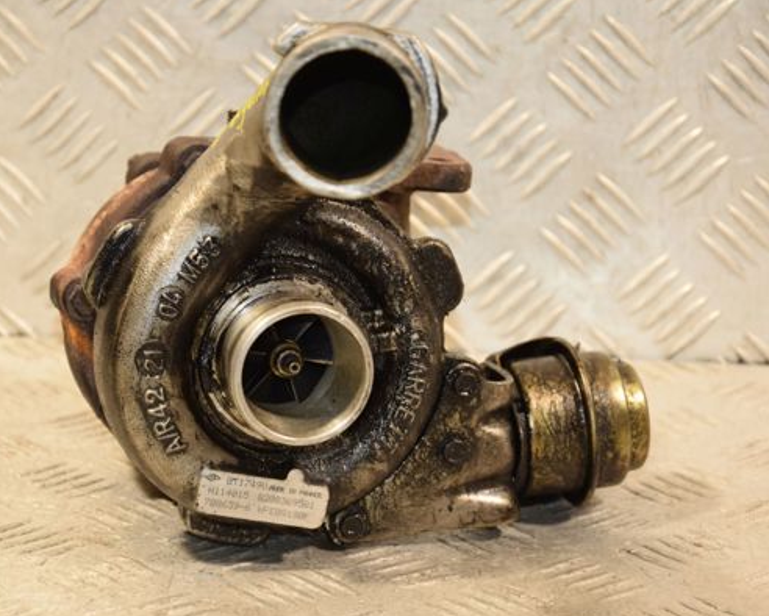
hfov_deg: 15.0
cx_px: 320
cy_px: 317
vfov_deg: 12.1
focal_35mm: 128
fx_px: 2914
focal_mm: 70
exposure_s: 1/125
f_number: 5.3
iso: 800
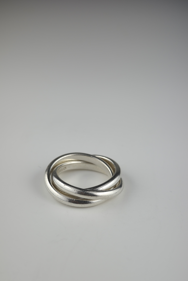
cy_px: 175
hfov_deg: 25.5
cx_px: 84
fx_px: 415
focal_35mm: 53
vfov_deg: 37.3
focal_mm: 26
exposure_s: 1/125
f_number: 5.6
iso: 100
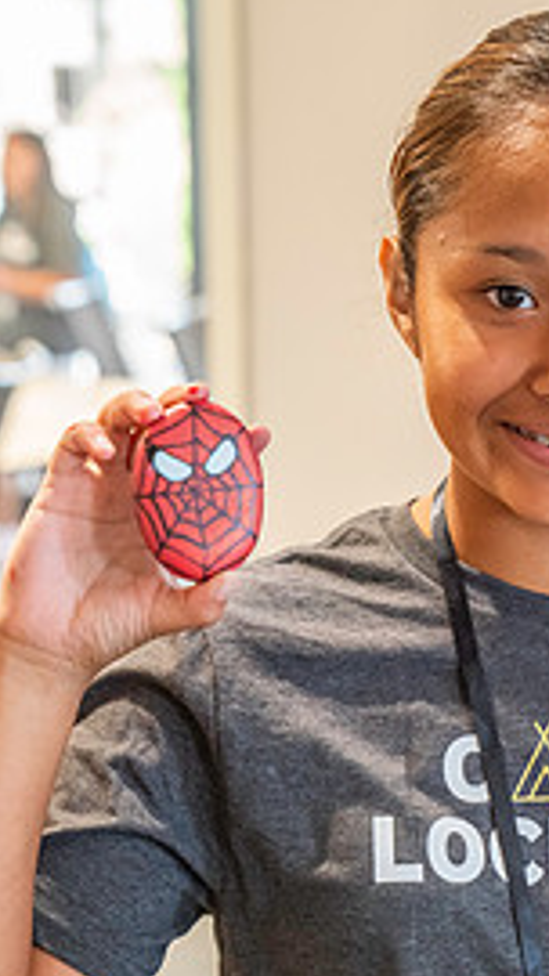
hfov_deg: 11.7
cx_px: 394
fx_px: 2664
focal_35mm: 103
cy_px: 680
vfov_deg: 20.6
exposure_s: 1/160
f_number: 4
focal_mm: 59
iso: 6400
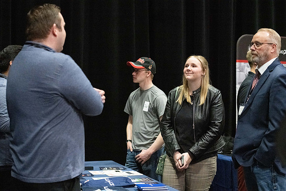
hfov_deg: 28.8
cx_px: 143
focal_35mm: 70
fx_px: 556
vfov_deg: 19.5
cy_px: 96
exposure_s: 1/500
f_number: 2.8
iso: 6400
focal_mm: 70
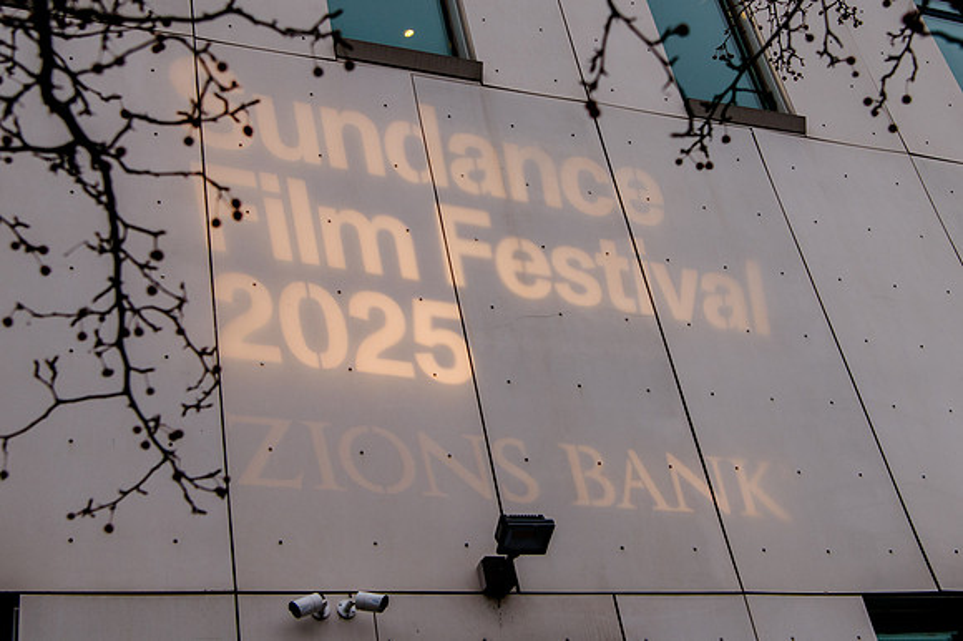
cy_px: 283
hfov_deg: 37.0
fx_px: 1436
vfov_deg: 25.1
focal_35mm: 54
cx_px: 525
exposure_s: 1/500
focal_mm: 36
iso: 500
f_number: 4.5
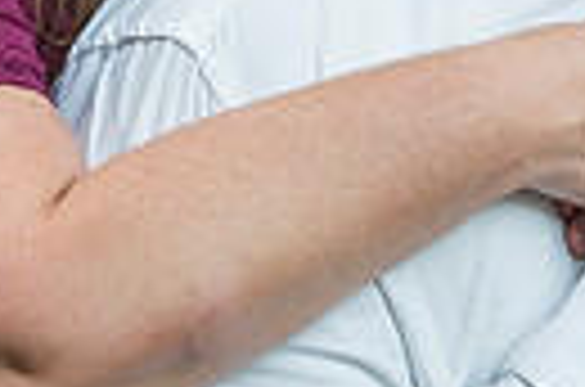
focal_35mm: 403
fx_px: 6533
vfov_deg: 3.4
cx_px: 477
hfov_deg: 5.1
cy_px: -380
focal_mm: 90
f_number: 4
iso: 640
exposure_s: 1/80
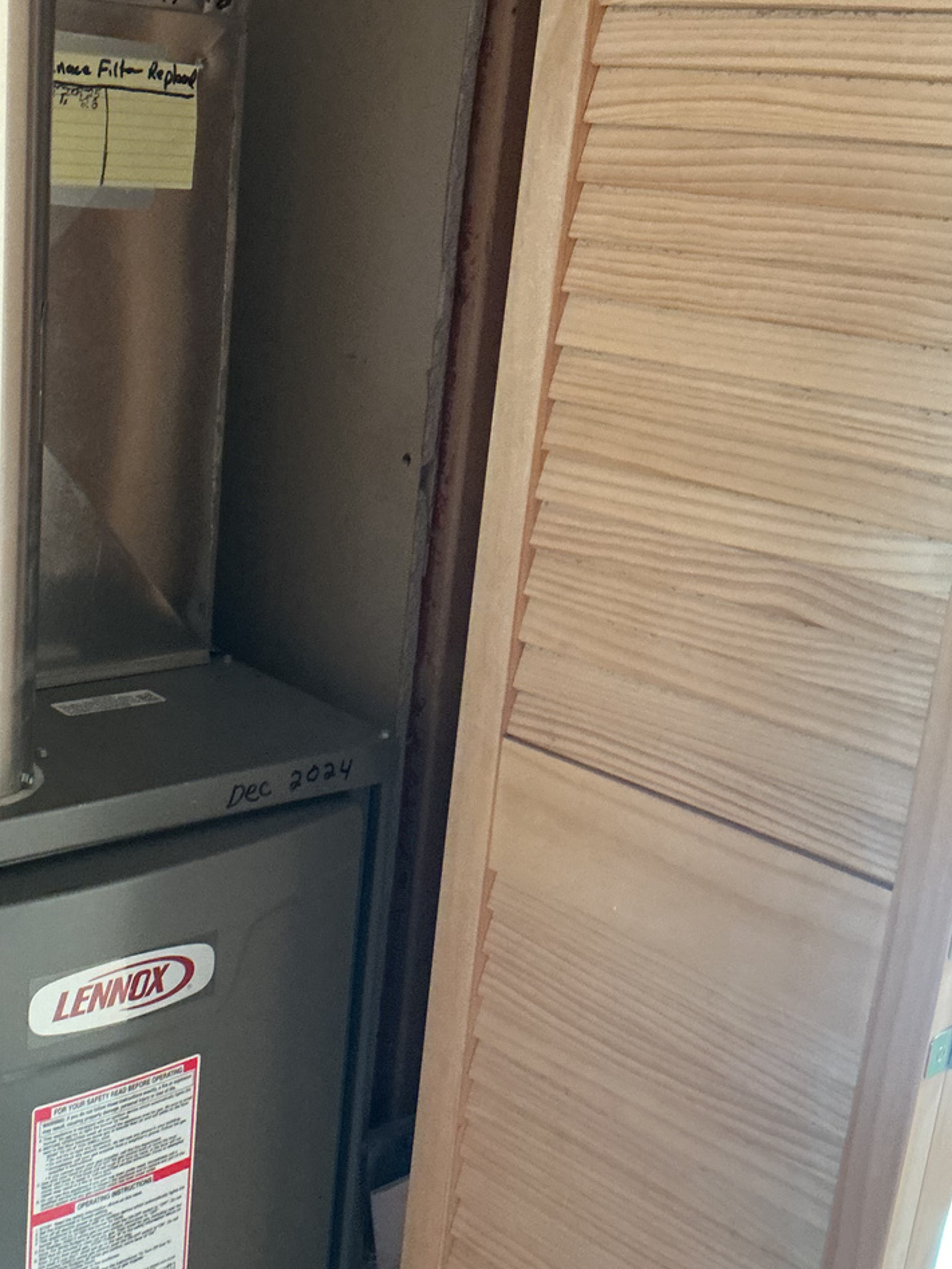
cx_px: 244
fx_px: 1723
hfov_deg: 30.4
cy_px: 605
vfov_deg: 40.4
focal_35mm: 47
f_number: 1.8
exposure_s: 1/30
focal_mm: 3
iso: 320
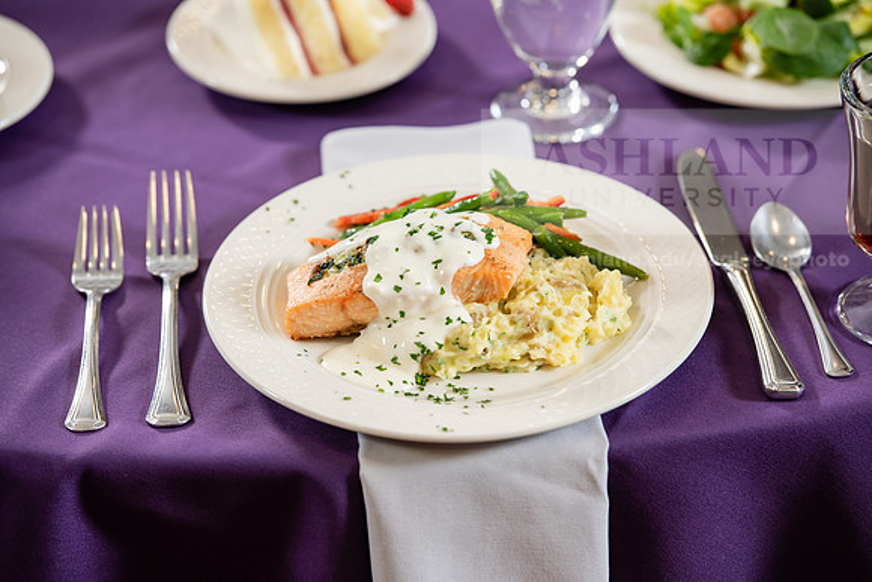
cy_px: 291
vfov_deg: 8.6
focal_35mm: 160
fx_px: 3876
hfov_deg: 12.8
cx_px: 436
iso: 400
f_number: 4
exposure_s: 1/160
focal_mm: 160
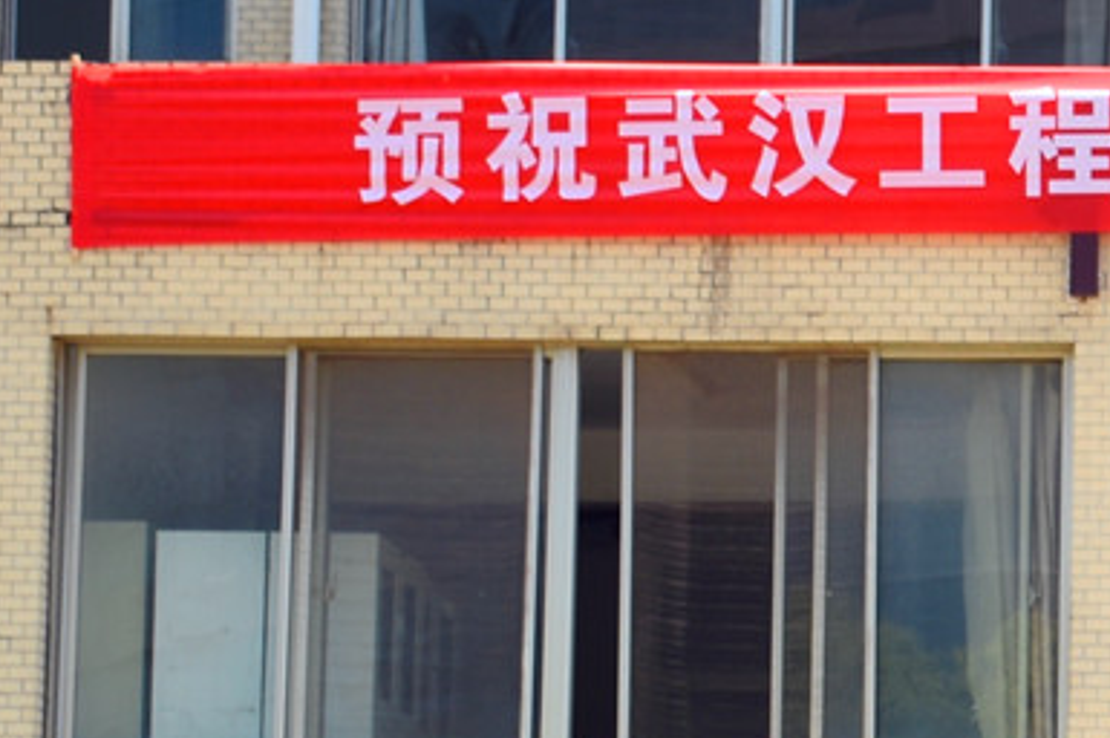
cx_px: 1741
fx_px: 4683
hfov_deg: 12.7
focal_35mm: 152
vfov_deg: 8.9
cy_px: 884
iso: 100
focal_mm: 26
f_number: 3.8
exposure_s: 1/350
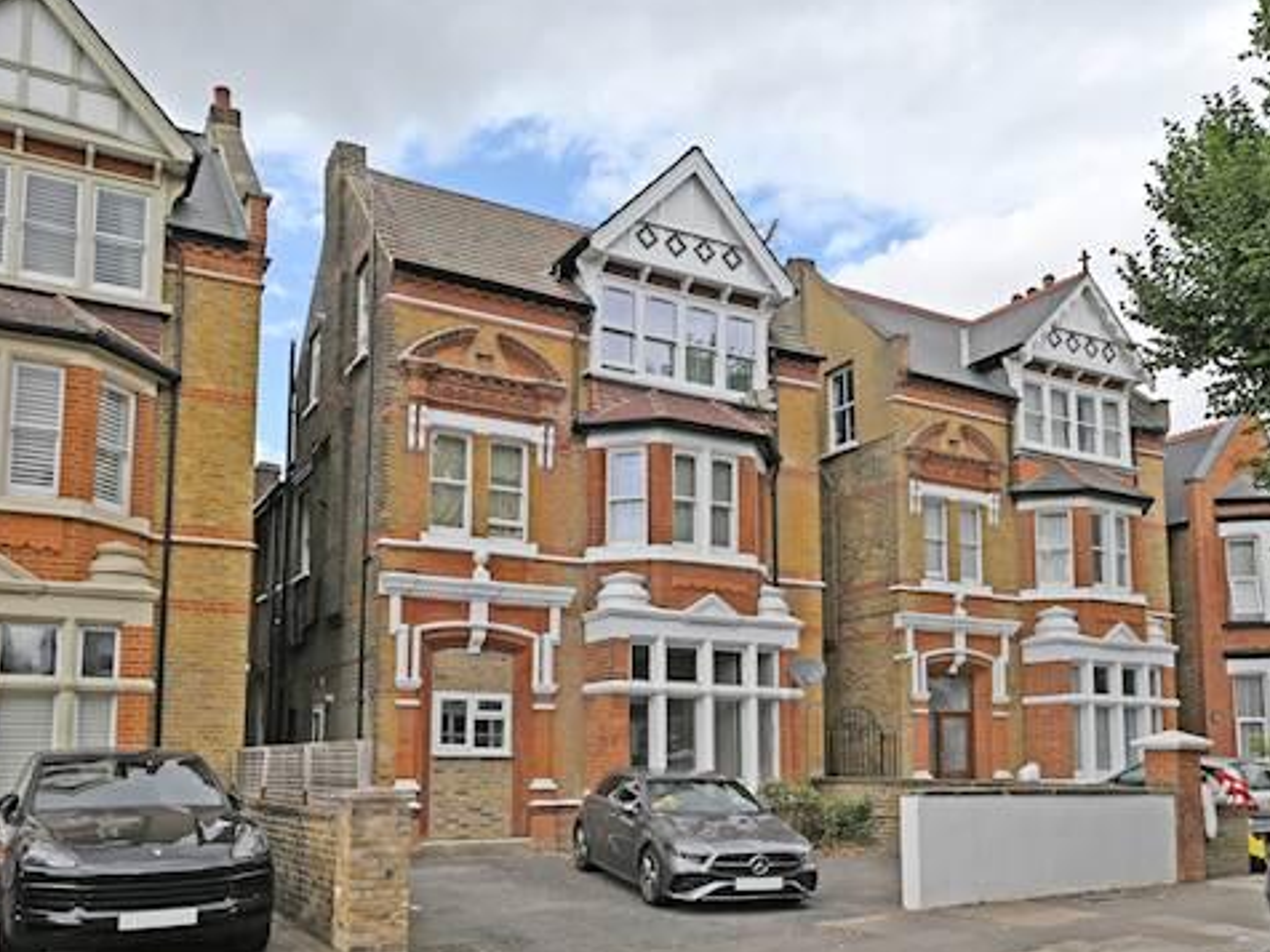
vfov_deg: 44.7
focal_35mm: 31
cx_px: 608
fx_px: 1137
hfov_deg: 58.3
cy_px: 639
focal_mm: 15
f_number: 8
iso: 250
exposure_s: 1/500
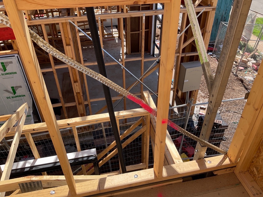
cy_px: 98
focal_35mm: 29
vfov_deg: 48.2
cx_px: 132
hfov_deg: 61.7
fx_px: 220
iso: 16
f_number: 1.8
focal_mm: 3
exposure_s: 1/829
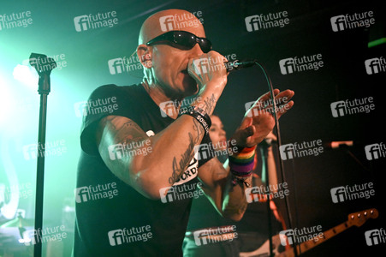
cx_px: 193
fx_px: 450
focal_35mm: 42
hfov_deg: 46.4
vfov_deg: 31.8
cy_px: 128
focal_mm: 42
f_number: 3.5
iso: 6400
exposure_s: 1/320
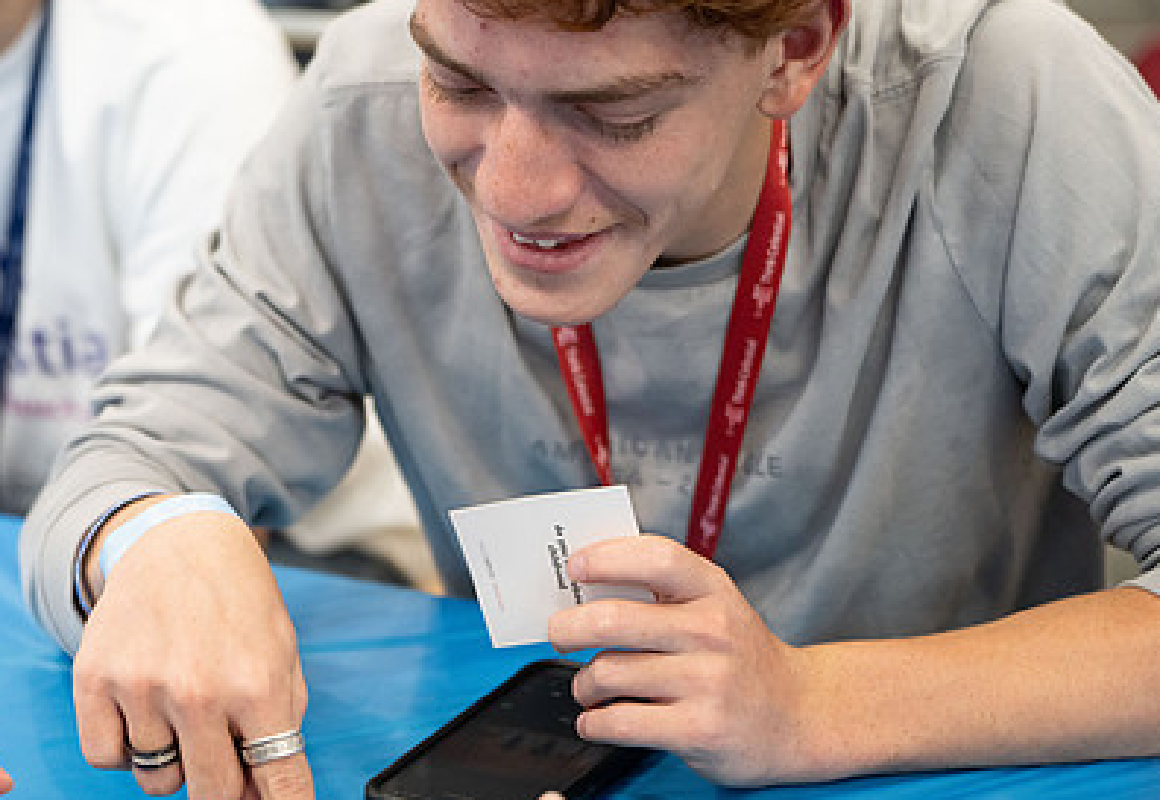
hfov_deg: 19.0
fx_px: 3452
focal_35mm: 106
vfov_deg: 13.2
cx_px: 427
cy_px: 411
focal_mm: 70
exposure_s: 1/250
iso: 800
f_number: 2.8
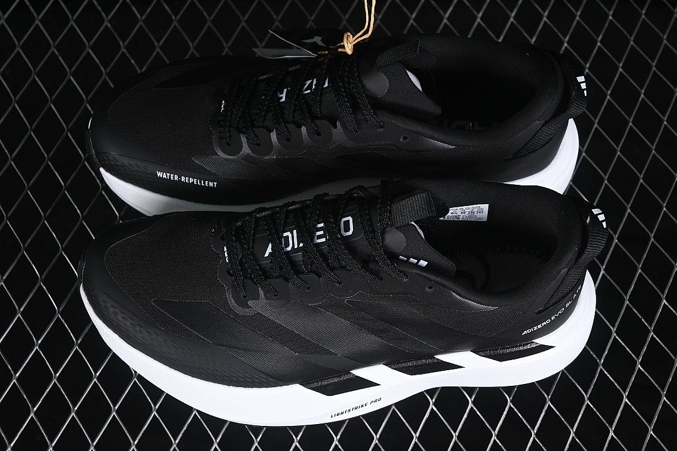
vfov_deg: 18.2
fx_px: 1410
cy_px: 226
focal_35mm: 75
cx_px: 338
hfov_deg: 27.0
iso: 160
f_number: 6.3
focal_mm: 50
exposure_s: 1/60
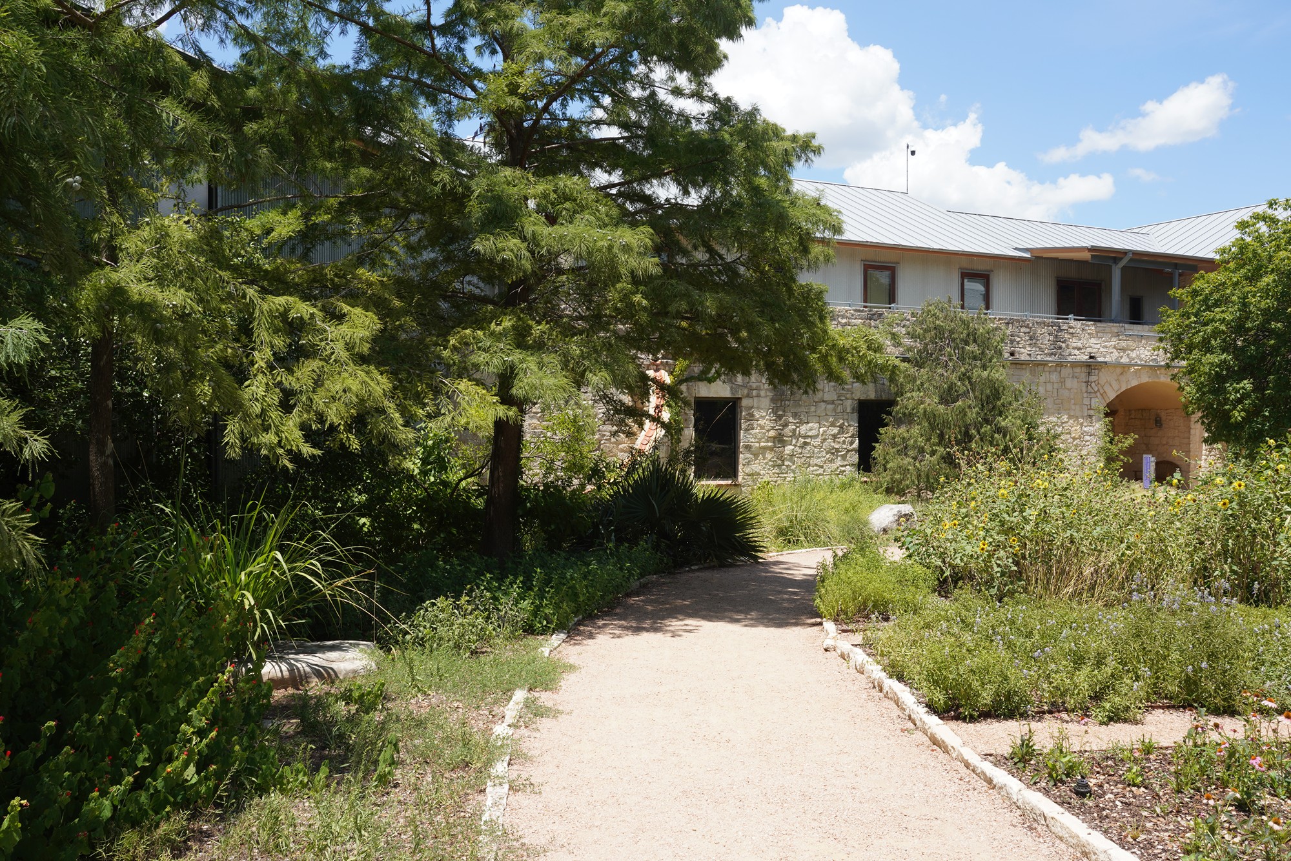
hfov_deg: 58.7
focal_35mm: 32
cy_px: 430
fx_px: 1148
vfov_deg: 41.1
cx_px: 646
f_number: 14
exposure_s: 1/100
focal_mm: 32
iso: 160
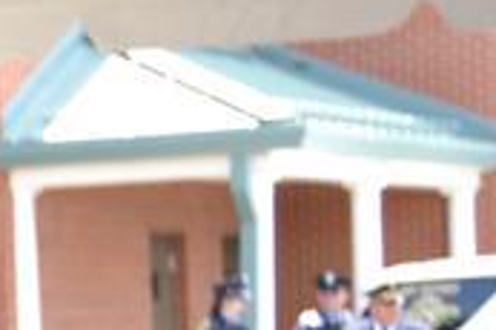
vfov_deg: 5.1
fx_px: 3675
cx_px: -829
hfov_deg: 7.1
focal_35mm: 267
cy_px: 558
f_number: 4.2
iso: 180
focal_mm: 30
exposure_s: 1/125
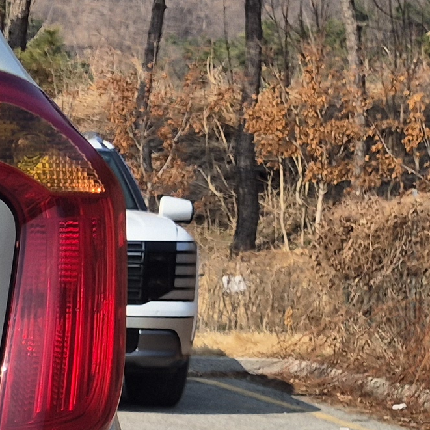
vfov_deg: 14.0
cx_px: -625
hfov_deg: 11.5
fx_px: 1729
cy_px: 392
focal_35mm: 123
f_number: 1.8
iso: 25
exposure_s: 1/1808
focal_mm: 5.4
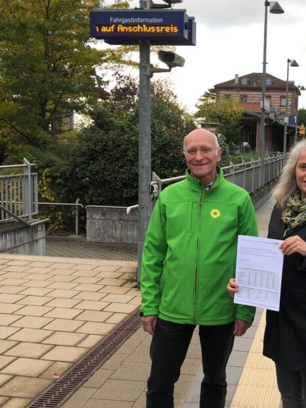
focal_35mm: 46
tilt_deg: -10.8
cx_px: 242
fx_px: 542
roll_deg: -0.8
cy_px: 213
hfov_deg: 30.8
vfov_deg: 41.2
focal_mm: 3.99
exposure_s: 1/120
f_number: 1.8
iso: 40
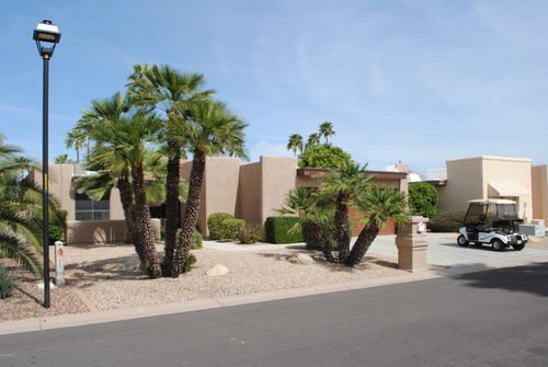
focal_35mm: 30
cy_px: 184
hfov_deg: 61.9
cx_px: 274
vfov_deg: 43.7
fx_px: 457
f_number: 10
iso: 100
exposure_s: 1/160
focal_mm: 20
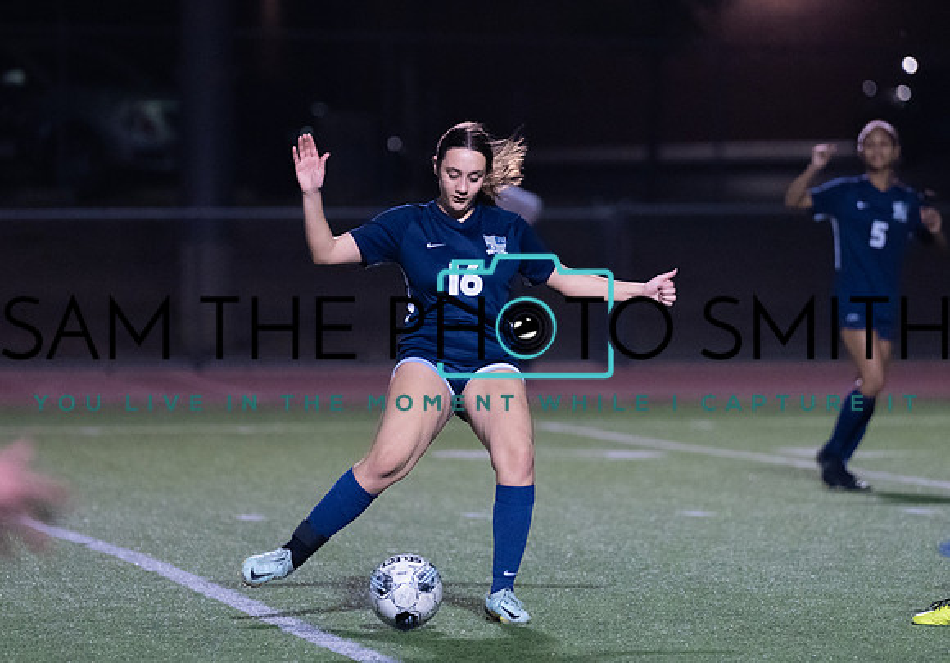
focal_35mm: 345
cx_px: 511
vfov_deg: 4.1
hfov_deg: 5.9
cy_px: 281
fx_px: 9244
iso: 4000
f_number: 2.8
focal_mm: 200
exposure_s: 1/1000
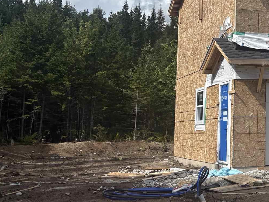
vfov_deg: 18.2
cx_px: 339
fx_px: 622
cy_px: 22
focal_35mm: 80
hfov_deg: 22.2
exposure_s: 1/3831
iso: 50
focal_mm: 5.96
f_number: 1.6
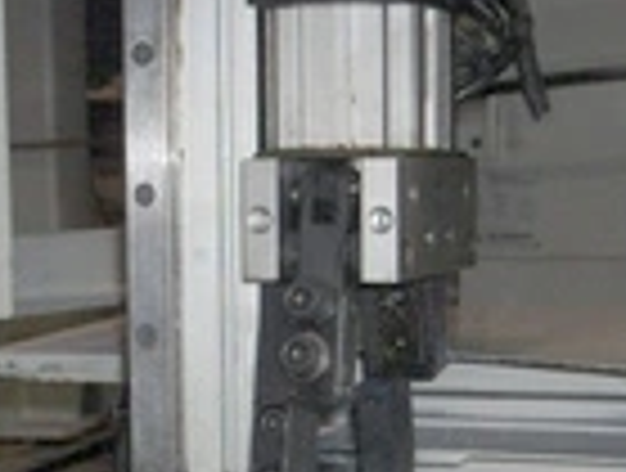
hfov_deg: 17.5
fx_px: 2031
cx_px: 299
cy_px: 407
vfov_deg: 13.2
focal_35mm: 112
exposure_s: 1/60
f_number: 2.8
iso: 100
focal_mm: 8
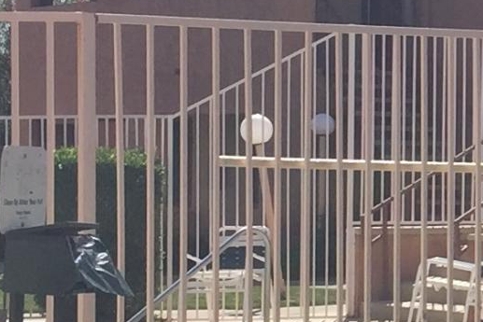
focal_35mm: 175
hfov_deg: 10.5
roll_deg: -0.6
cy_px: 217
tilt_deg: -0.4
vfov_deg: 7.8
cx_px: 1048
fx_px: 2348
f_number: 2.2
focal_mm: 4.15
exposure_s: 1/2198
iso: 32
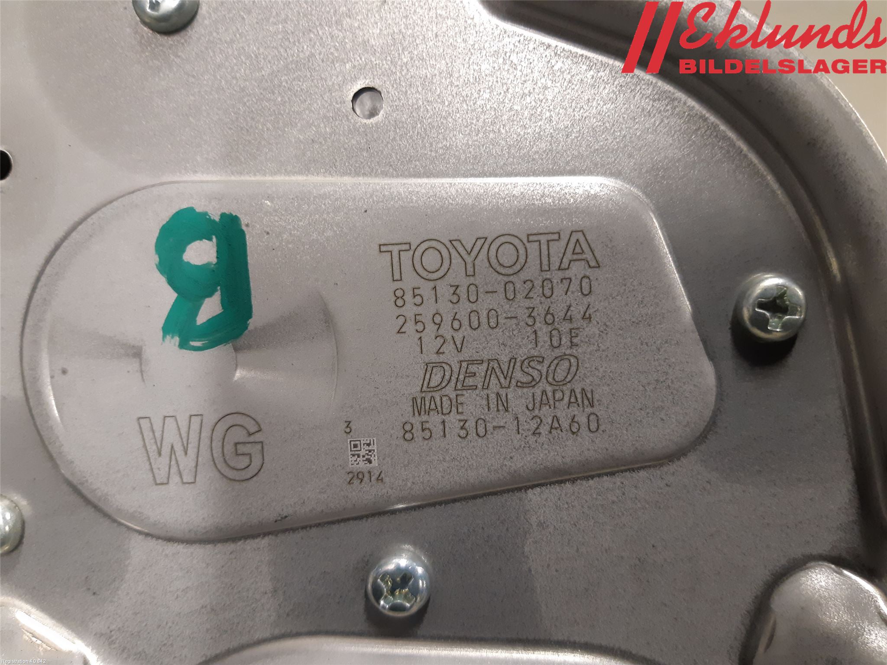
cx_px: 444
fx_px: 666
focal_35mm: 26
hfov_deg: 67.3
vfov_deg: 53.1
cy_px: 332
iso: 200
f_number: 1.7
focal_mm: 3.93
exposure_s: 1/50
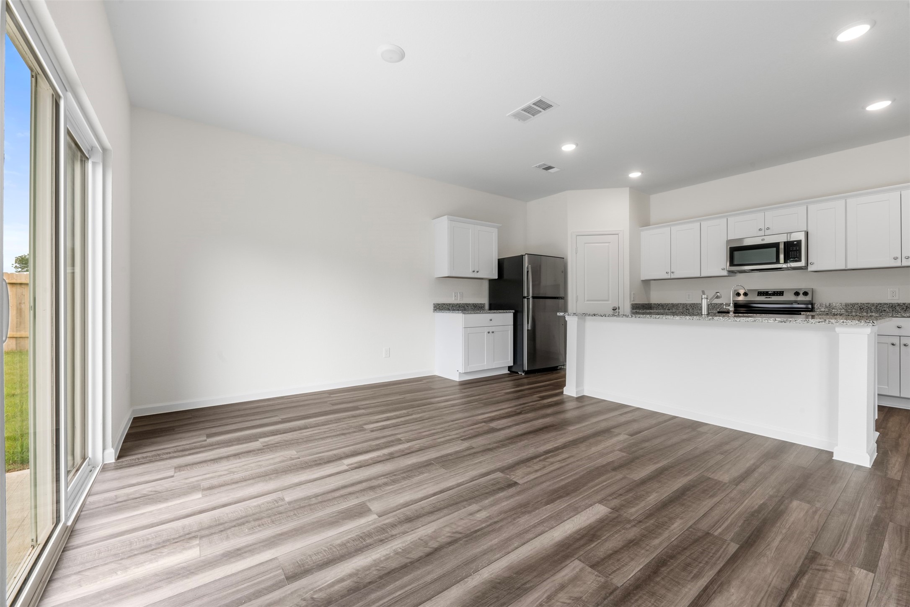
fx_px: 354
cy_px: 304
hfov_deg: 104.3
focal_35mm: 14
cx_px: 455
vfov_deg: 81.2
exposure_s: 1/3
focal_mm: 14
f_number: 9
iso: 250
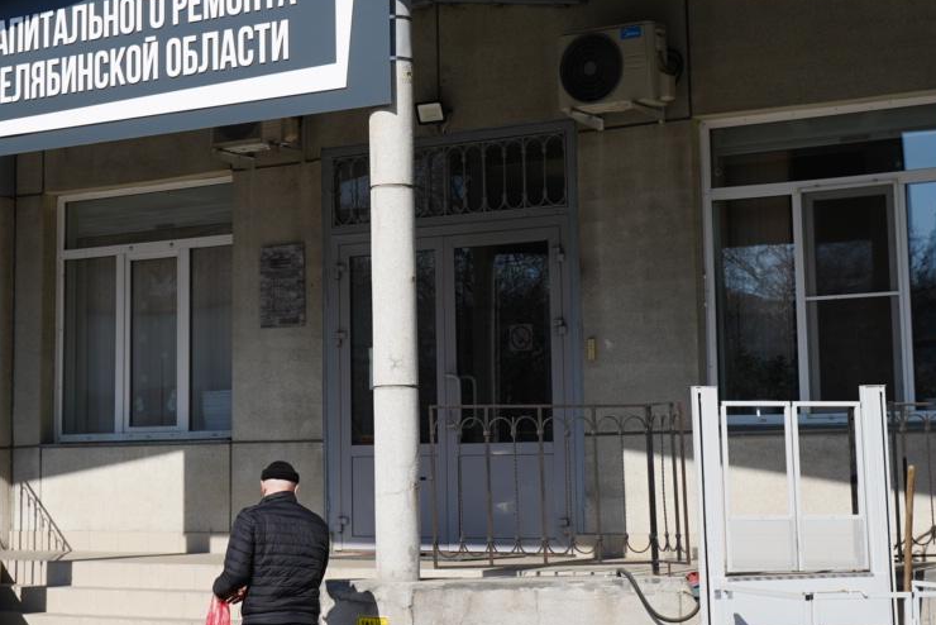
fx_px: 2159
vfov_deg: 16.4
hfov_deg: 24.2
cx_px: 230
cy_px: 182
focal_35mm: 83
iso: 160
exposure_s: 1/1250
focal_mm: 38
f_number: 5
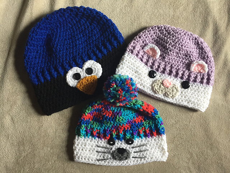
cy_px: 86
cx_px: 115
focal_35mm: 29
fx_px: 193
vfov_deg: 48.2
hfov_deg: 61.7
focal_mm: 4.15
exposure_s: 1/30
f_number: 2.2
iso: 50
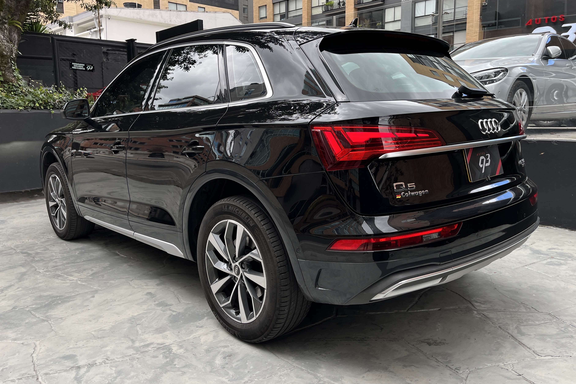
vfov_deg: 44.9
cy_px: 181
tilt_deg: -8.2
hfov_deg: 63.7
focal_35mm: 29
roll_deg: +1.3
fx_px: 464
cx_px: 296
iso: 50
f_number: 1.6
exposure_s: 1/361
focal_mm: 5.1
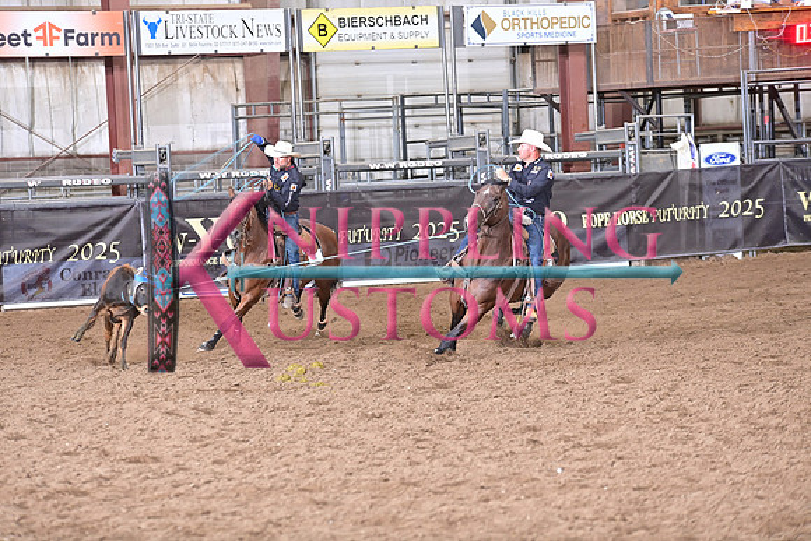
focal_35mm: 160
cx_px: 406
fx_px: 3605
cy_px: 270
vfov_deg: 8.6
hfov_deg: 12.8
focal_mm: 160
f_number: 3.5
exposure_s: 1/250
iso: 2500
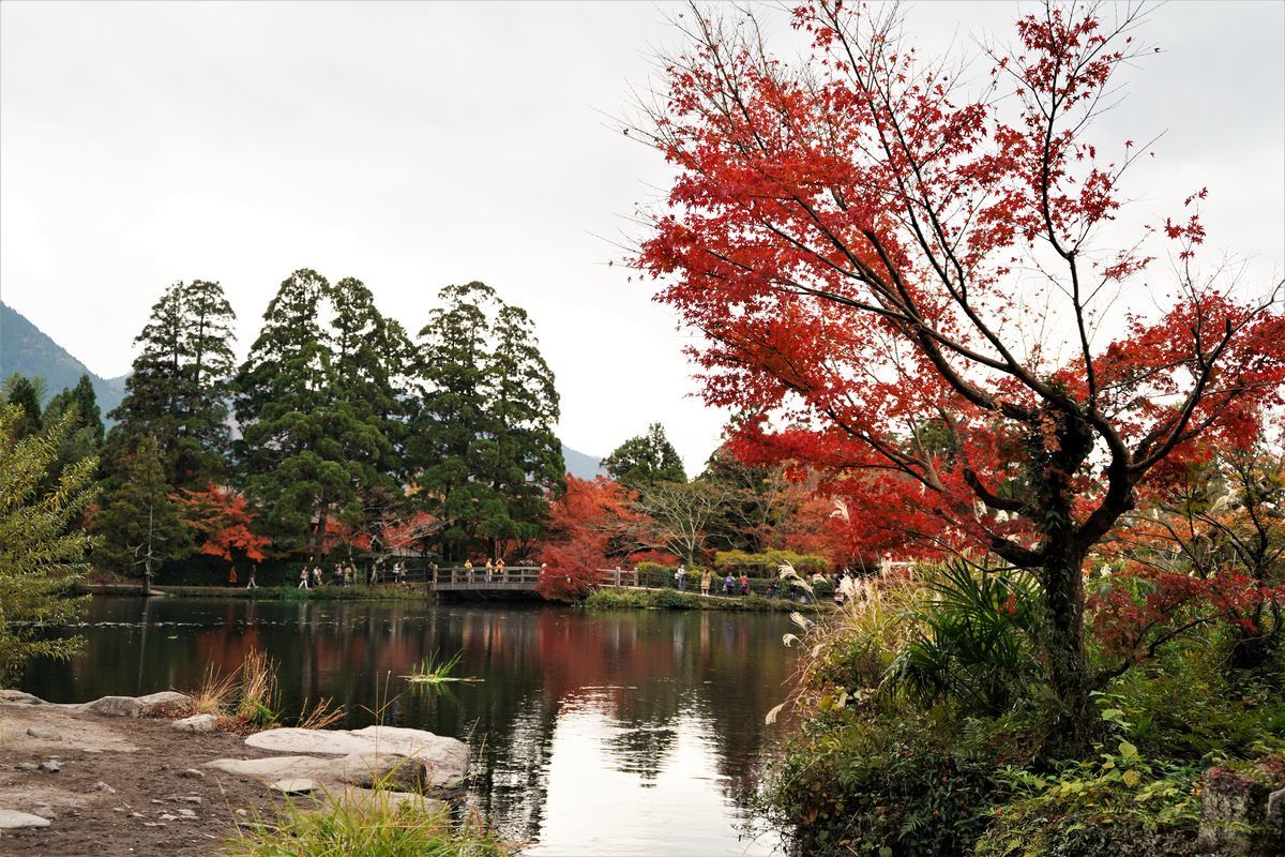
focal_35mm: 36
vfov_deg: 36.9
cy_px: 428
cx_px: 642
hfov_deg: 53.1
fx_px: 1285
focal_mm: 36
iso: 100
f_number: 4.5
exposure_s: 1/80
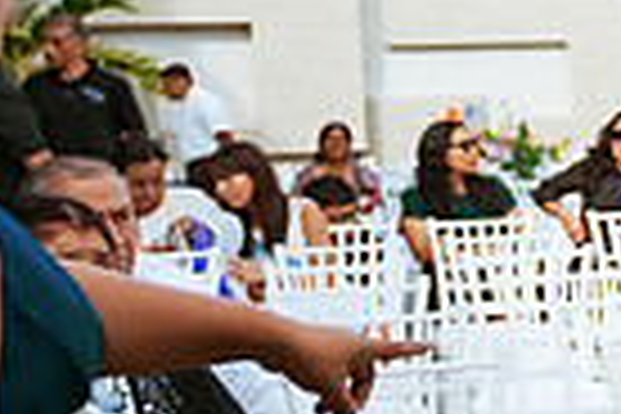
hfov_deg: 14.3
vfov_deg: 11.9
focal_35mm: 115
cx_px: 1304
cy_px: 159
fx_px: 1984
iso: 100
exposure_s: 1/1250
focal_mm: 24
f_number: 2.8
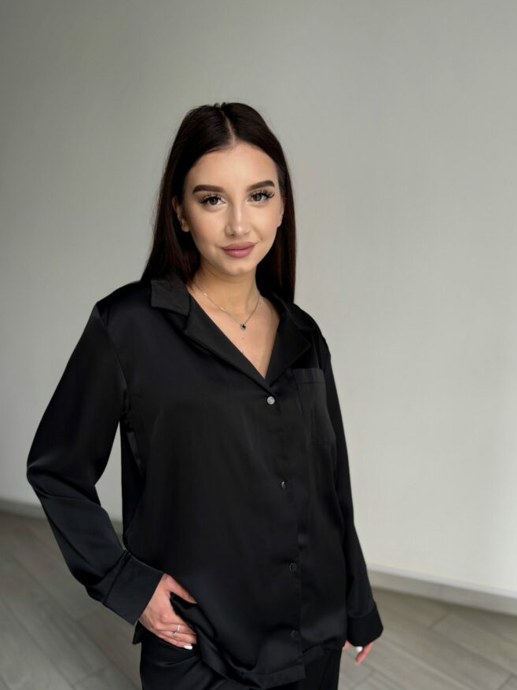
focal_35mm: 28
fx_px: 558
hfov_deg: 49.7
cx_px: 252
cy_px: 393
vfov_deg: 63.2
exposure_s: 1/121
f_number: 1.78
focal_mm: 6.76
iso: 160
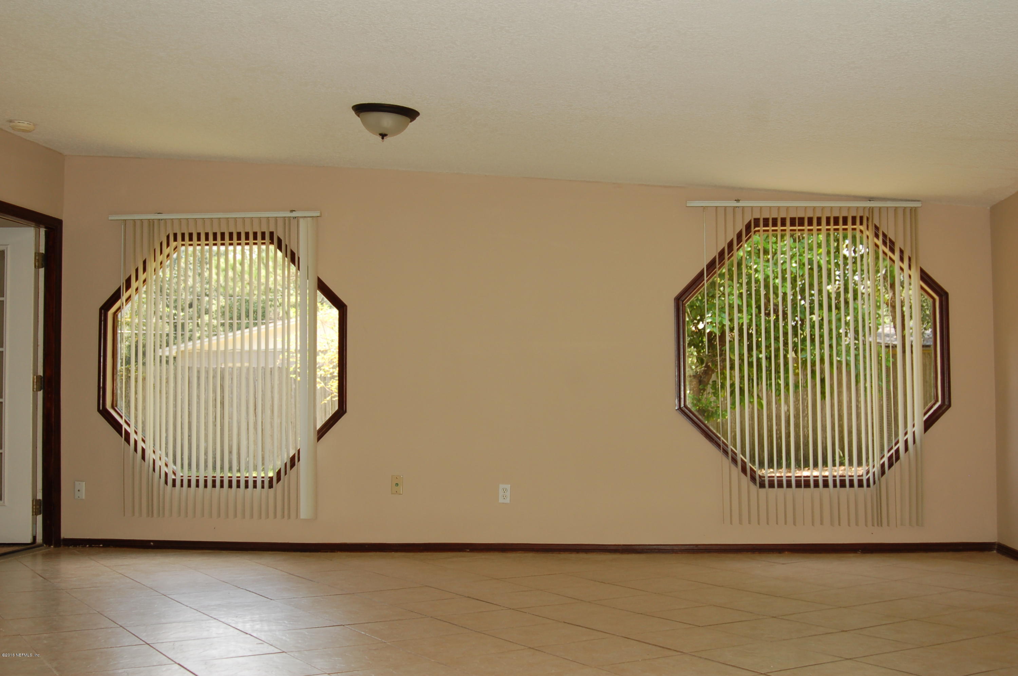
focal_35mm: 42
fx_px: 1186
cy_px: 338
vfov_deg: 31.8
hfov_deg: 46.4
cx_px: 509
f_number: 4.5
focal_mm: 28
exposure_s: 1/60
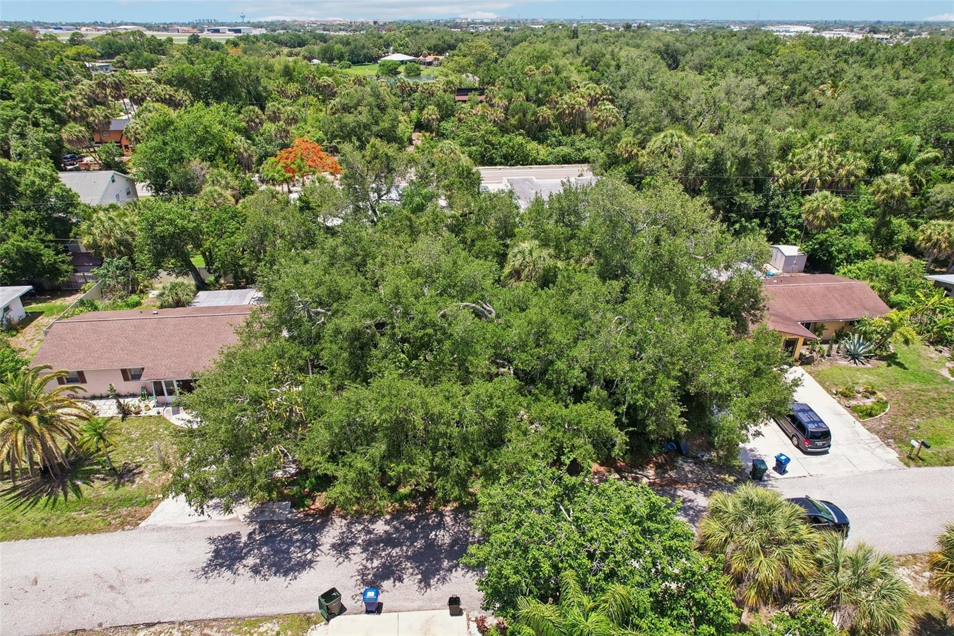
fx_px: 583
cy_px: 318
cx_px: 477
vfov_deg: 57.2
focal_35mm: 22
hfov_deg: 78.6
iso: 100
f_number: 2.8
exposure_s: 1/125
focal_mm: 8.4
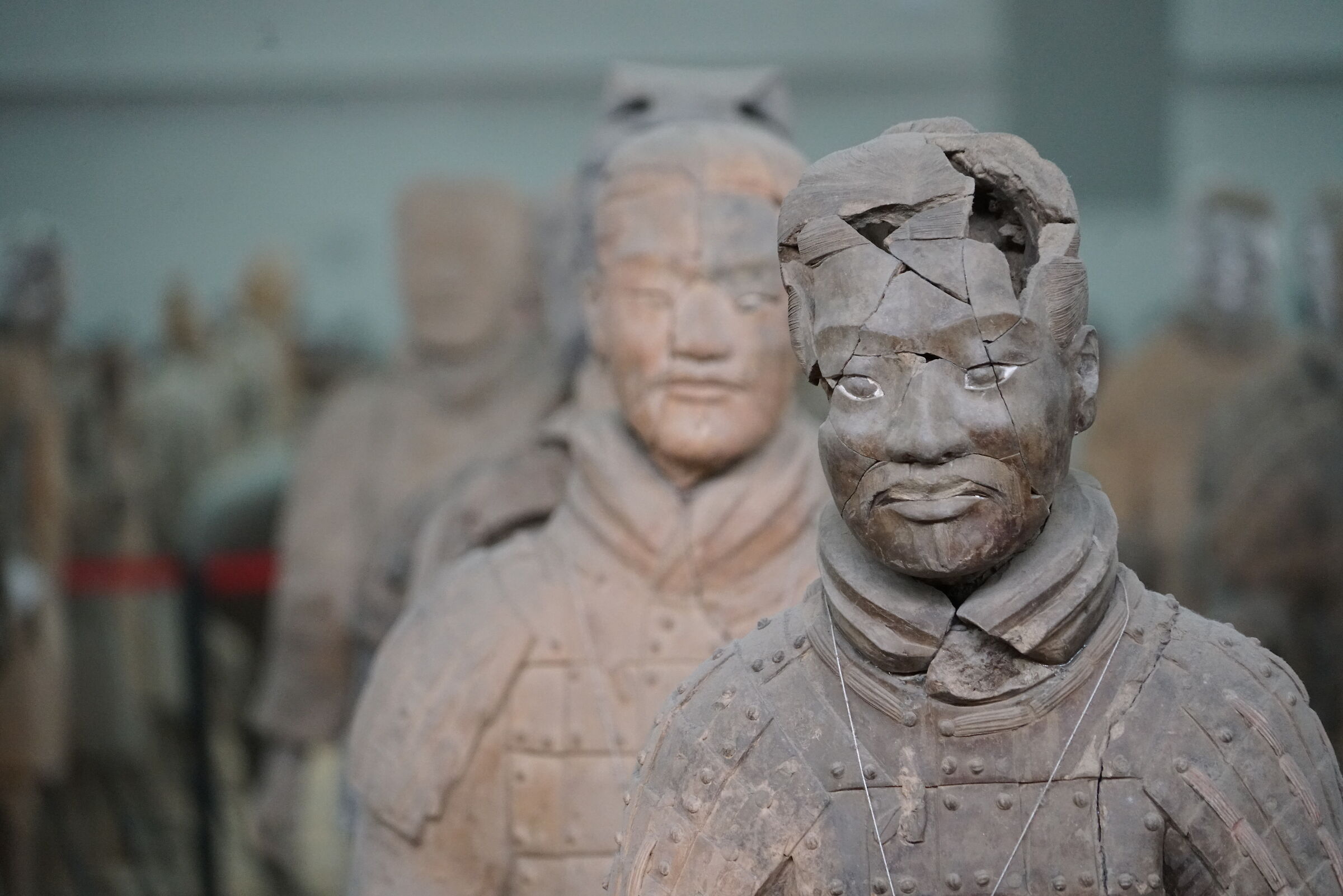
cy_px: 448
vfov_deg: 5.7
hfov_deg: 8.6
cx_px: 672
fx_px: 8954
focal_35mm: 240
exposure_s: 1/90
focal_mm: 240
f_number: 6.3
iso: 6400
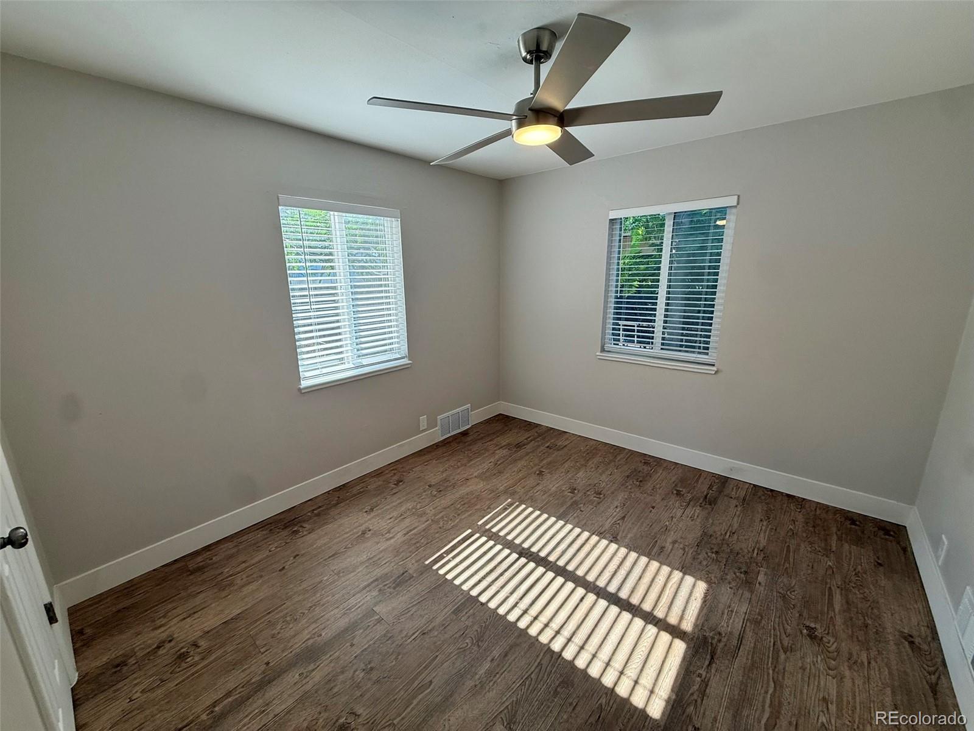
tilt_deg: -13.7
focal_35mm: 14
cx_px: 487
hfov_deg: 102.1
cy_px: 366
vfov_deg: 85.7
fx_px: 394
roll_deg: +0.7
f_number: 2.2
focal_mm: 2.22
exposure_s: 1/150
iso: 64
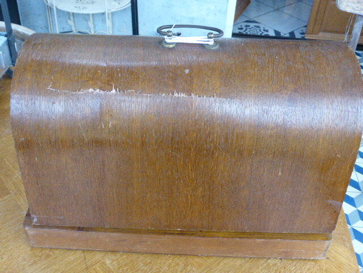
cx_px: 182
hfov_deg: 46.8
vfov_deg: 36.0
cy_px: 136
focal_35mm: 40
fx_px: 419
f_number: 3.9
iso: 800
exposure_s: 1/60
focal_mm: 6.9
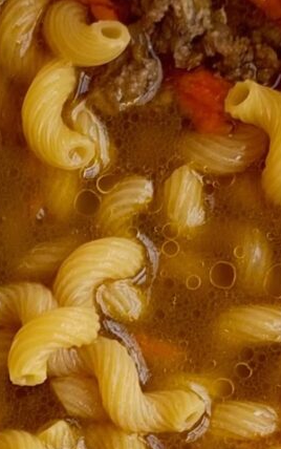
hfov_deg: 8.5
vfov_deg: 12.9
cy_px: 704
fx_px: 1860
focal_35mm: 152
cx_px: -115
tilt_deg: -88.6
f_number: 1.8
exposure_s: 1/121
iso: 160
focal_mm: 6.93
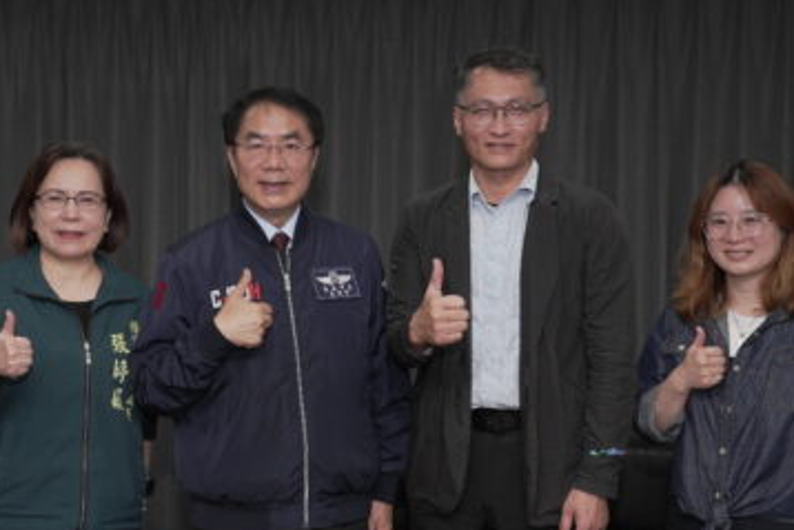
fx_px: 1368
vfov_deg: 21.9
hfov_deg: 32.1
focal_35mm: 62
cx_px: 266
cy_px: 333
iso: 250
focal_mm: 37
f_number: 5.6
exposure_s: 1/60
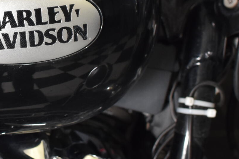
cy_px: 13
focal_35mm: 130
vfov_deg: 10.5
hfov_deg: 15.3
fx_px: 864
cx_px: -28
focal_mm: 35
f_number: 4.5
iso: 800
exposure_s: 1/160
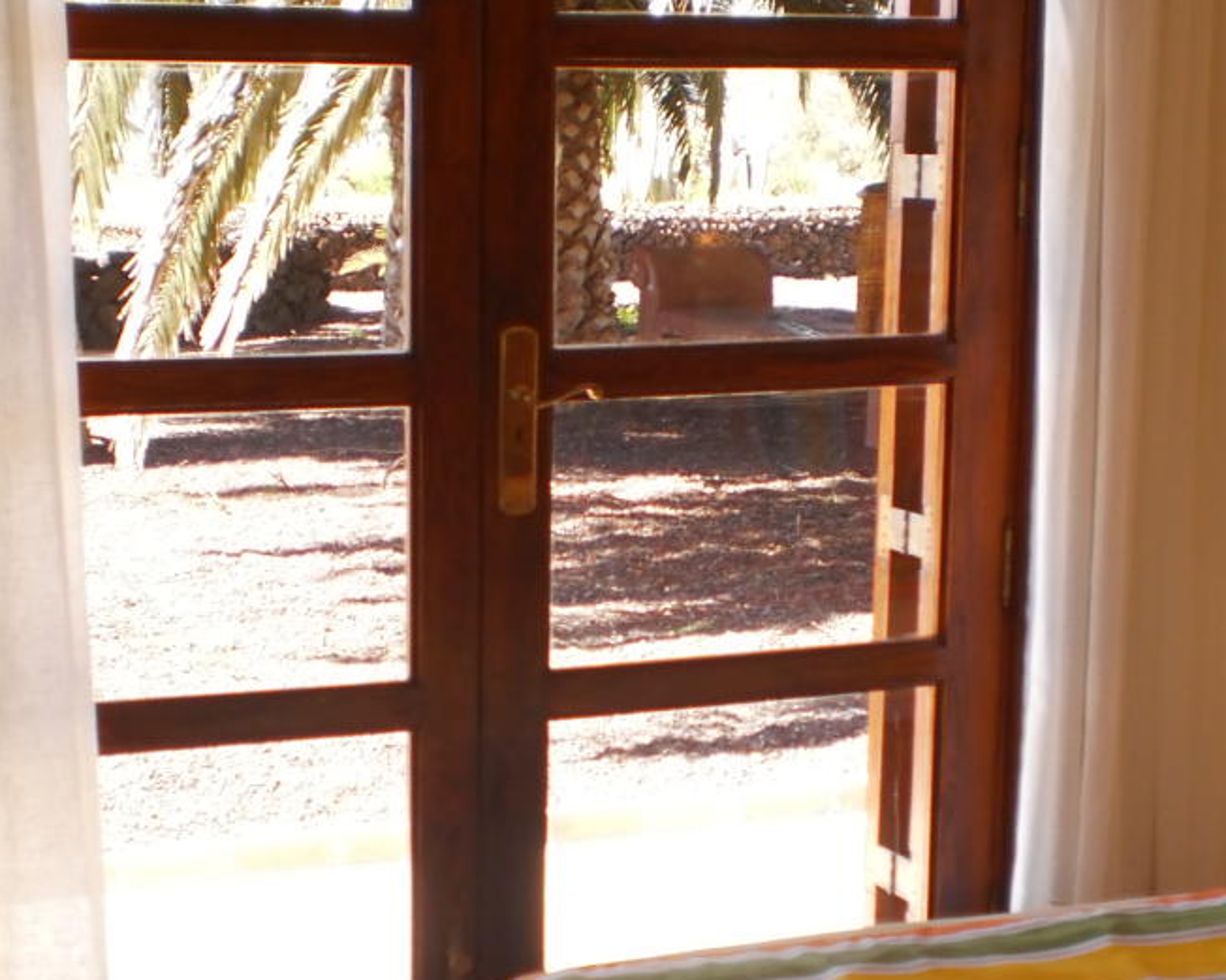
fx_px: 2503
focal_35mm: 69
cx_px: 536
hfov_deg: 27.5
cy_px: 570
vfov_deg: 22.1
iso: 100
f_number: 3.1
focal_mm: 6.3
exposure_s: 1/80
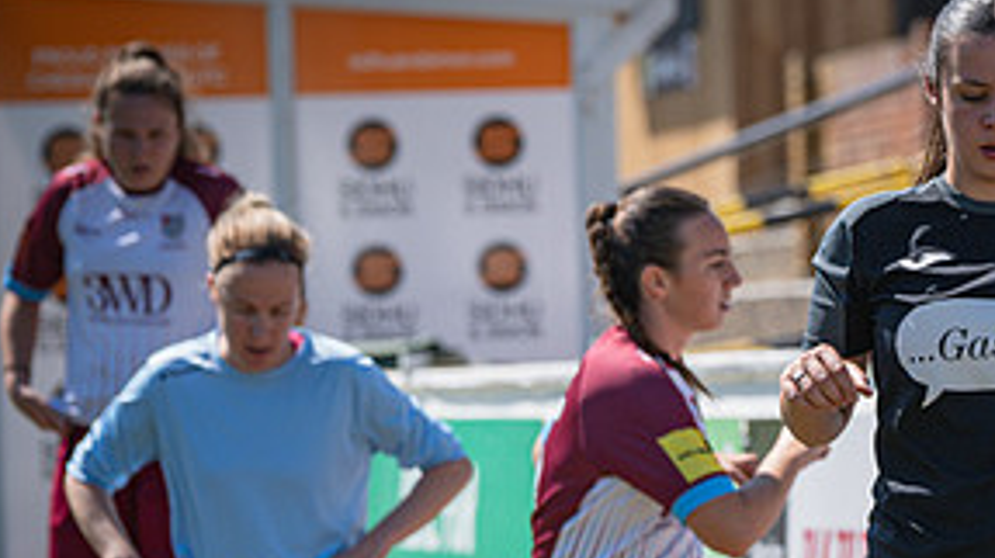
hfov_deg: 6.5
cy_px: 595
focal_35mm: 331
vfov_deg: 3.7
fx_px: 8727
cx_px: 993
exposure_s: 1/1600
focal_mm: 119
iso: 200
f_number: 4
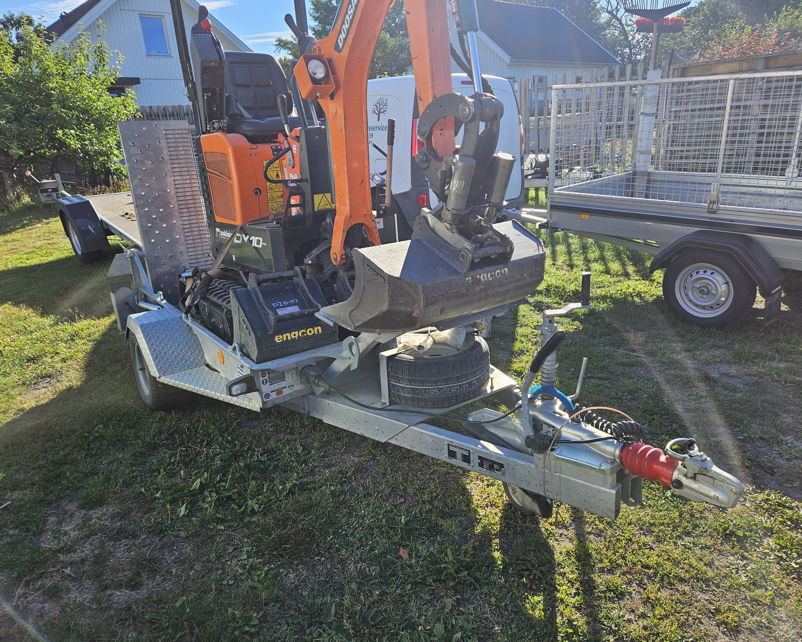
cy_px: 320
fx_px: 570
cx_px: 421
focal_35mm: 24
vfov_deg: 58.8
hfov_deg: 70.2
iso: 25
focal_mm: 5.4
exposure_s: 1/707
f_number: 1.8
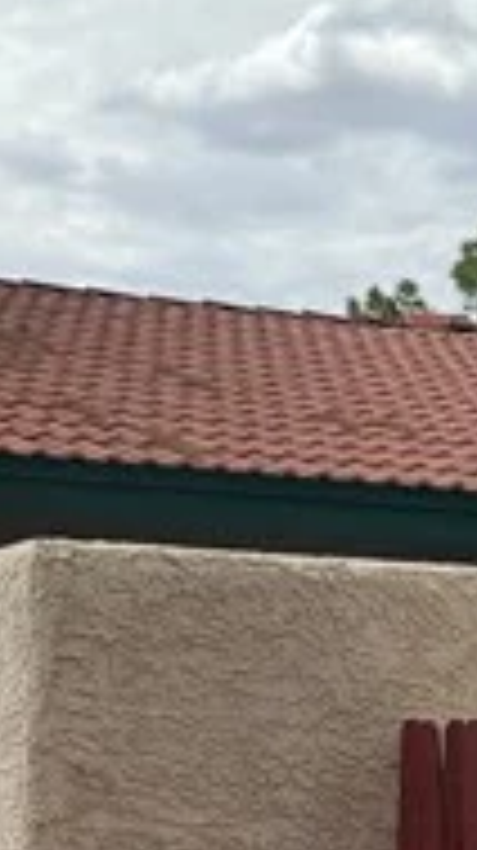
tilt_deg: +3.3
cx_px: 248
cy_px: 805
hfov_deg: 8.5
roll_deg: -1.3
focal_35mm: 142
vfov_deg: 14.9
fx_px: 3200
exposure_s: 1/7353
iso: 80
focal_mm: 6.76
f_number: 1.78
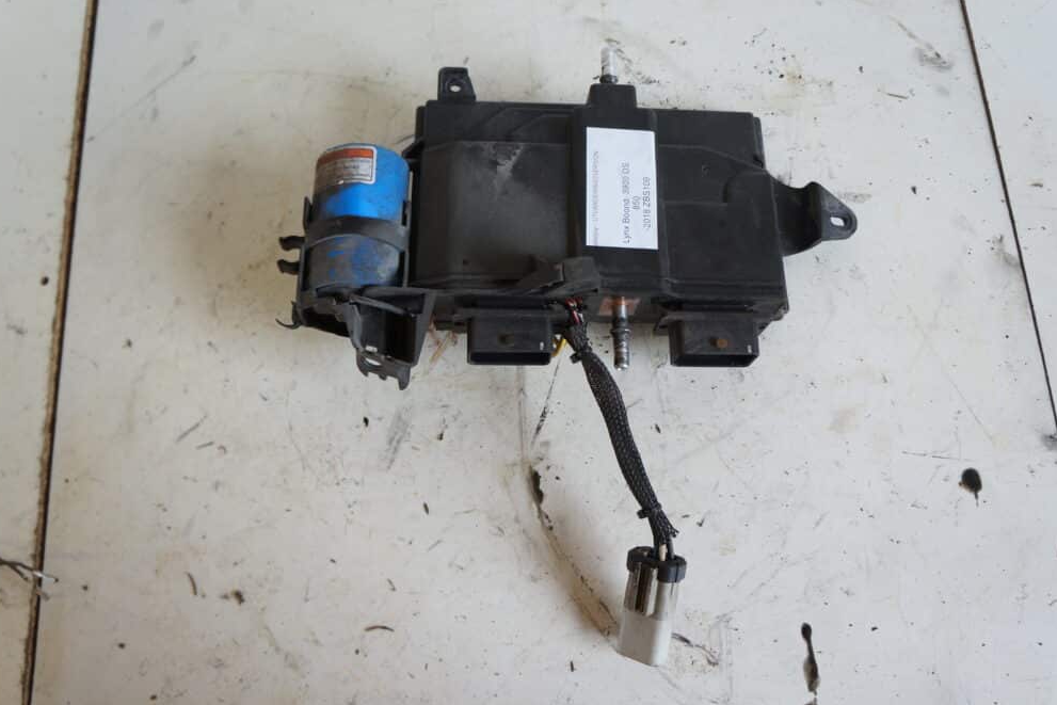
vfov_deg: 42.3
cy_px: 345
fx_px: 910
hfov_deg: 60.3
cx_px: 531
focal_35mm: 31
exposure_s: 1/60
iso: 250
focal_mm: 20
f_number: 4
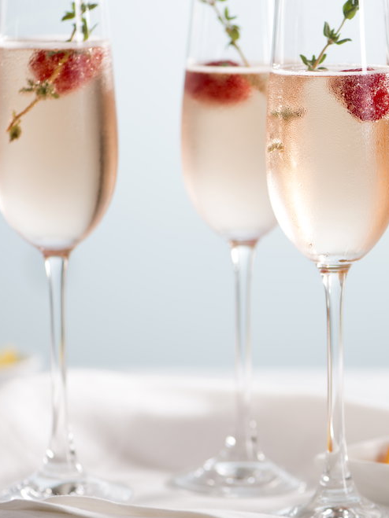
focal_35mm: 184
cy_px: 220
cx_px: 354
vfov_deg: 10.7
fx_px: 2758
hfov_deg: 8.0
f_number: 5
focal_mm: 105
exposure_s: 1/160
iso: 100
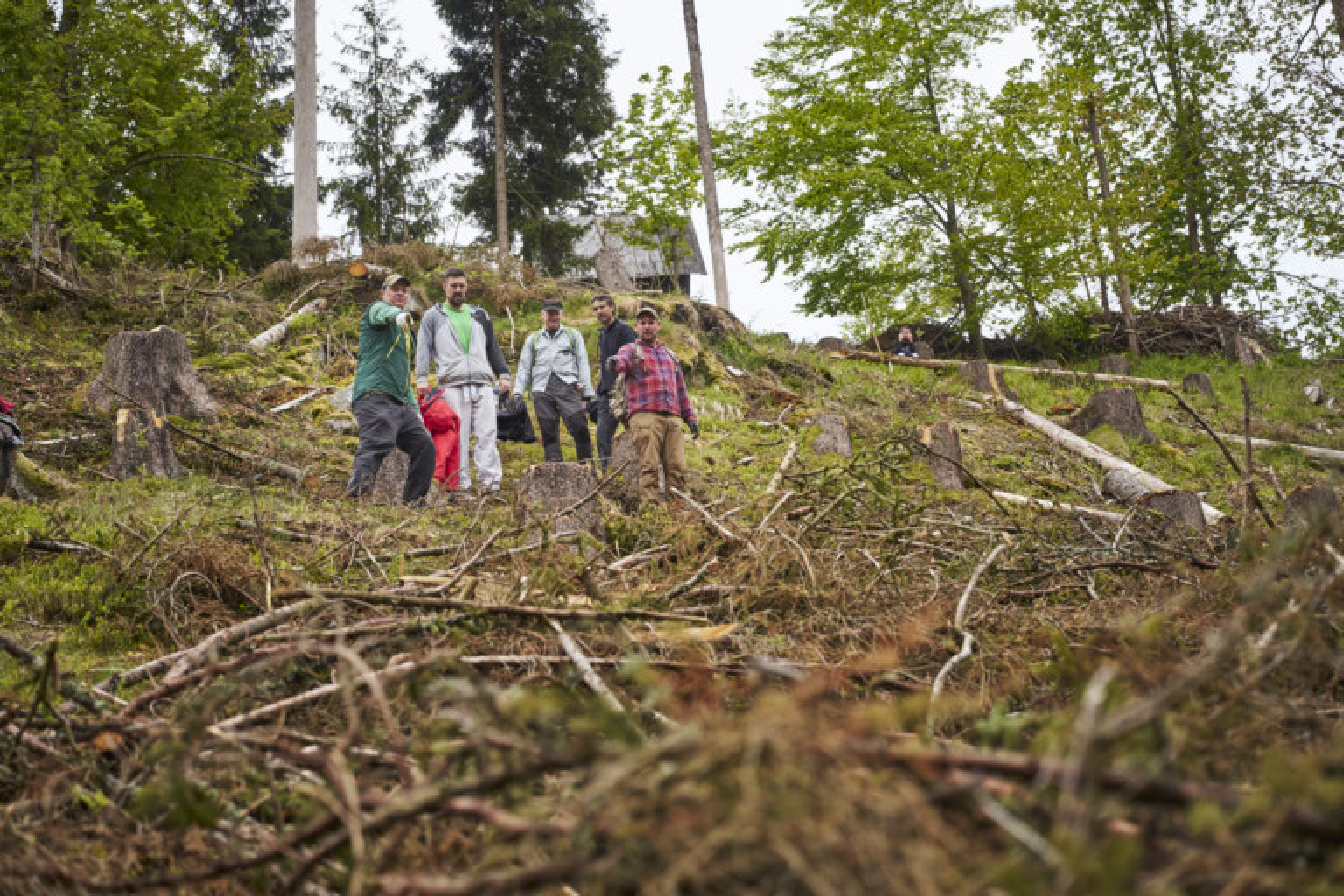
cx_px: 672
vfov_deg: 22.3
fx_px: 2277
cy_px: 448
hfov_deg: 32.9
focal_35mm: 61
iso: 500
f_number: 3.2
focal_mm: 61
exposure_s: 1/2000
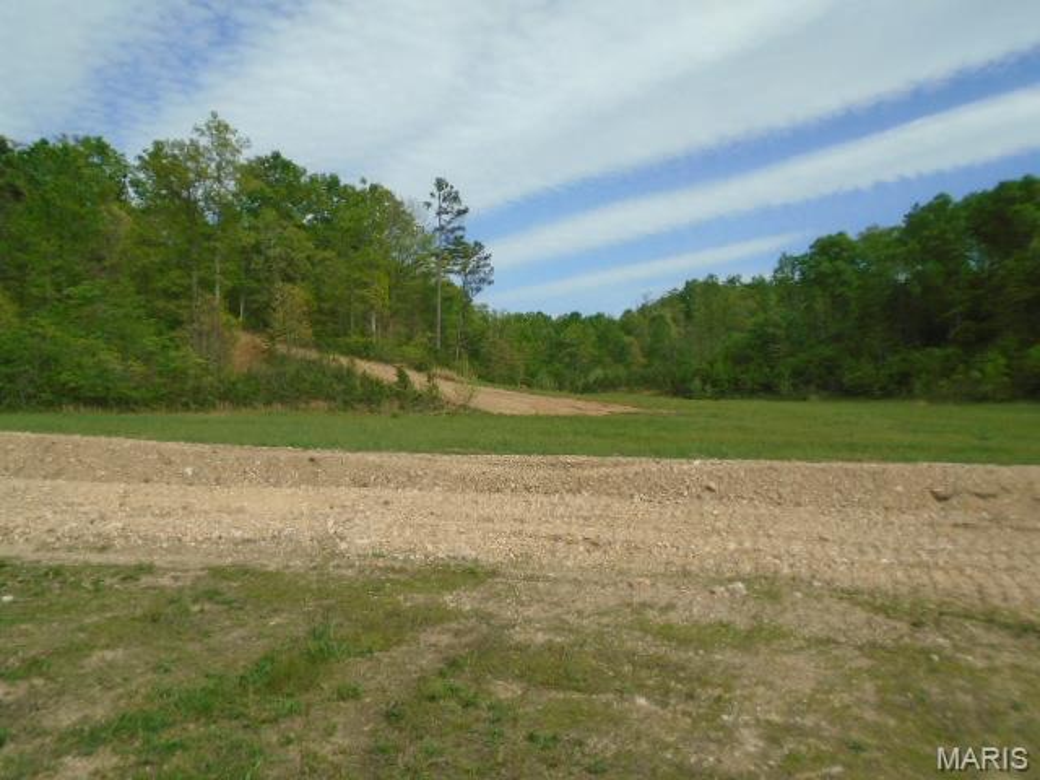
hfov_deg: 67.3
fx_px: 781
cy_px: 390
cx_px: 520
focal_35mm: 26
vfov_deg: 53.1
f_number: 8
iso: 100
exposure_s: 1/250
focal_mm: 4.6
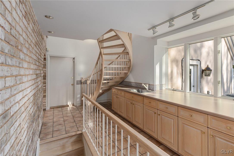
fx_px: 104
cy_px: 78
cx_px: 117
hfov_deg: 96.8
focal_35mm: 16
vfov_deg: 73.7
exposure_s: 1/50
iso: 320
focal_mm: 16
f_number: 7.1
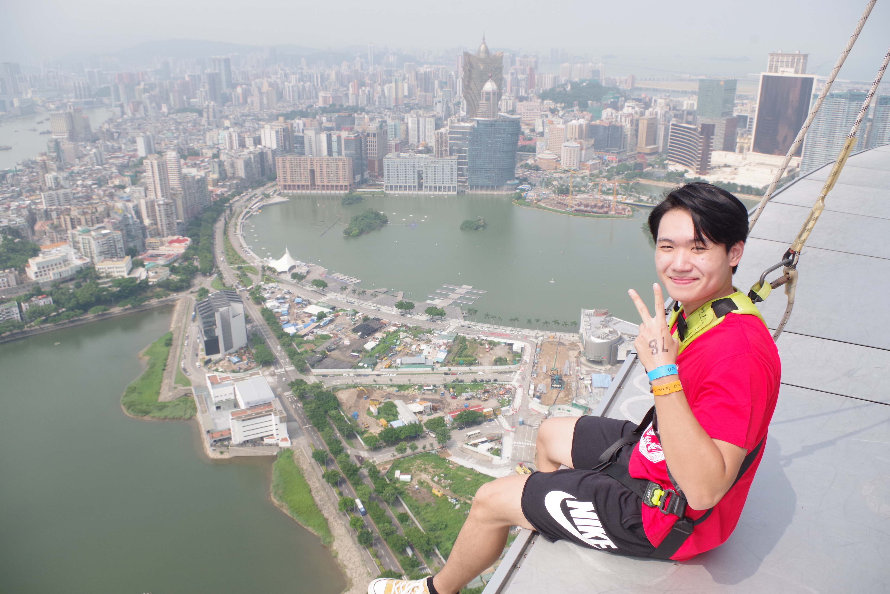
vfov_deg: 47.9
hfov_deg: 67.4
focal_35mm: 27
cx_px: 445
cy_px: 297
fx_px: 667
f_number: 8
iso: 400
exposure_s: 1/500
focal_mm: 18
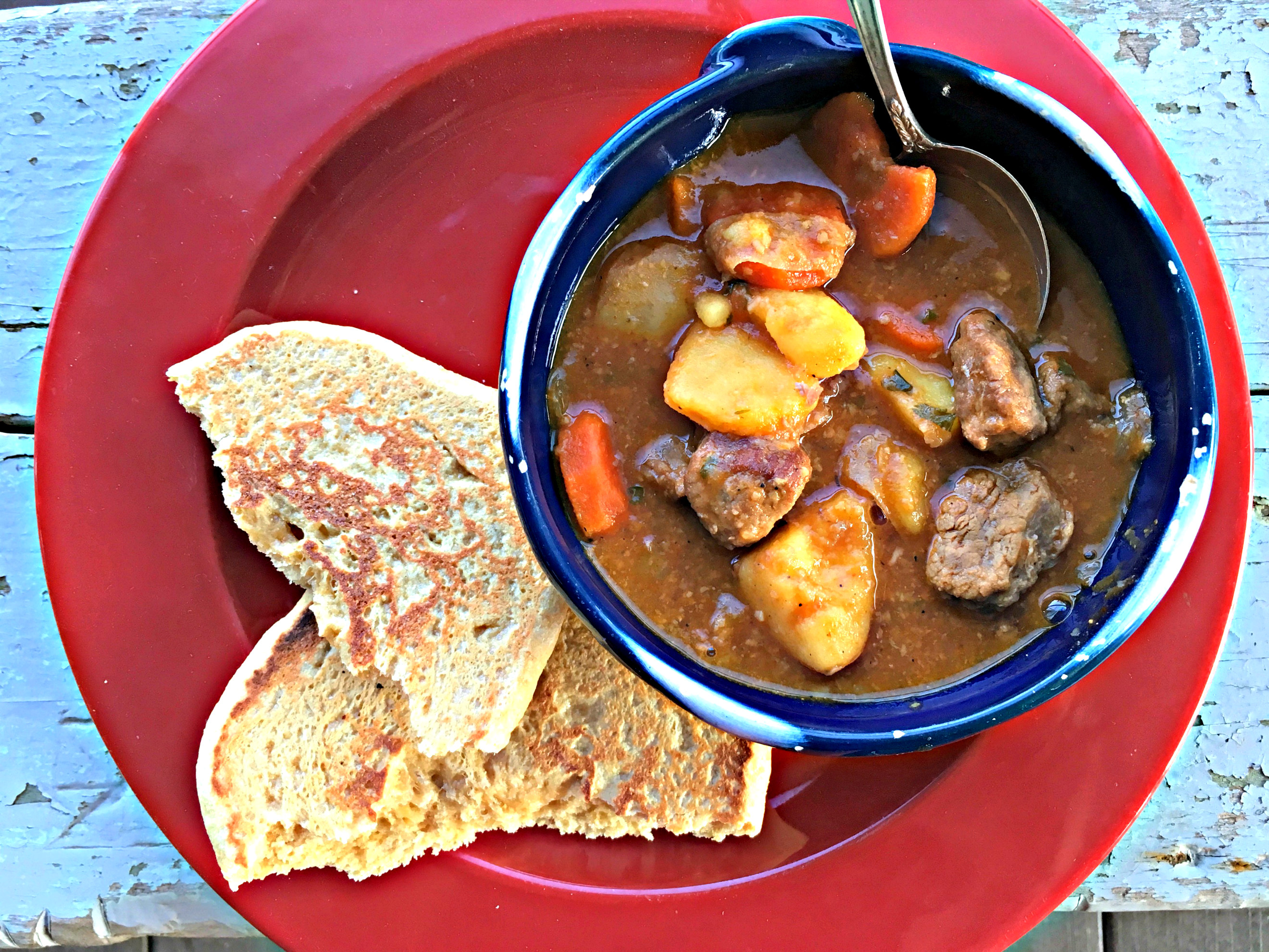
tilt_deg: -86.5
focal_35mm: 29
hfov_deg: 61.7
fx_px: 1063
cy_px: 476
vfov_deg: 48.2
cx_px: 634
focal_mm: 4.15
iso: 50
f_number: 2.2
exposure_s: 1/30
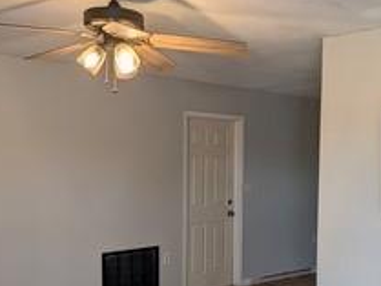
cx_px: 235
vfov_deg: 31.1
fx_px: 507
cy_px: 210
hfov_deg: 41.0
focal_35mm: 46
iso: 25
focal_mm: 6.9
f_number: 1.68
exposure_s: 1/120
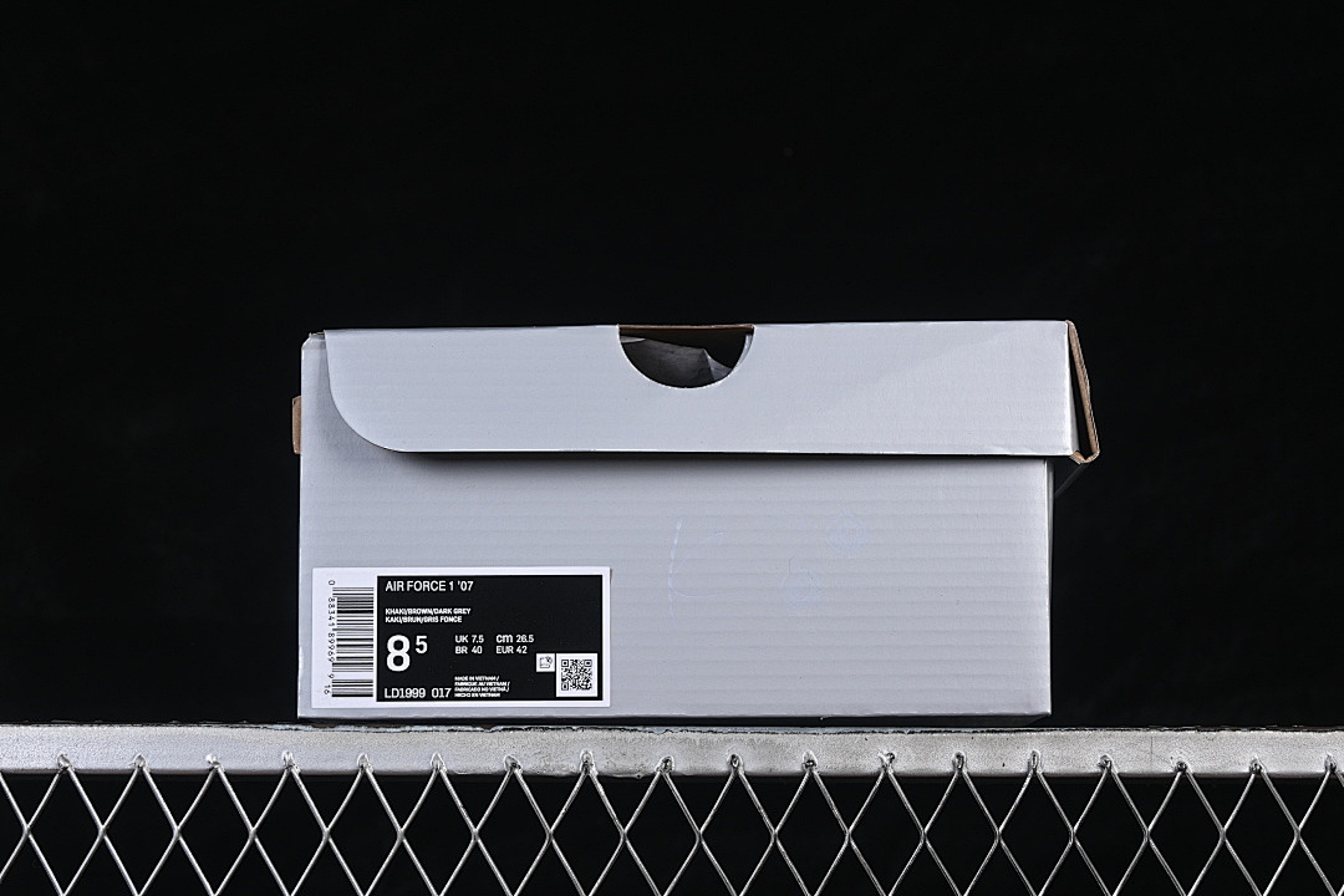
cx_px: 672
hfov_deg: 27.0
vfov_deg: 18.2
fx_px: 2800
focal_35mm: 75
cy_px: 448
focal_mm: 50
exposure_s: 1/80
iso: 160
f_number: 8
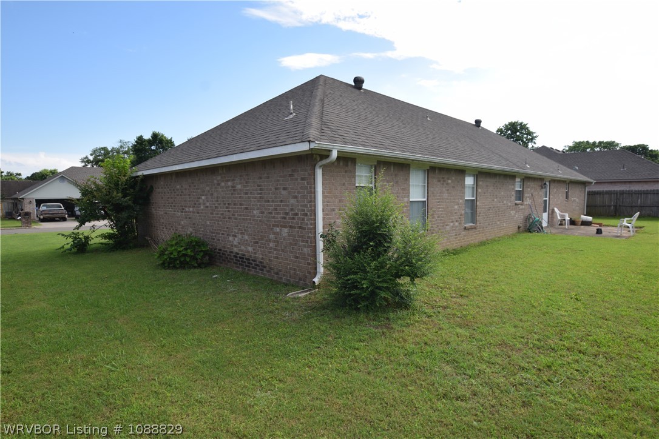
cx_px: 330
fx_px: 357
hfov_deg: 85.4
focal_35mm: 20
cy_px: 220
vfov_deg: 63.2
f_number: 8
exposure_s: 1/250
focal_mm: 13
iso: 200
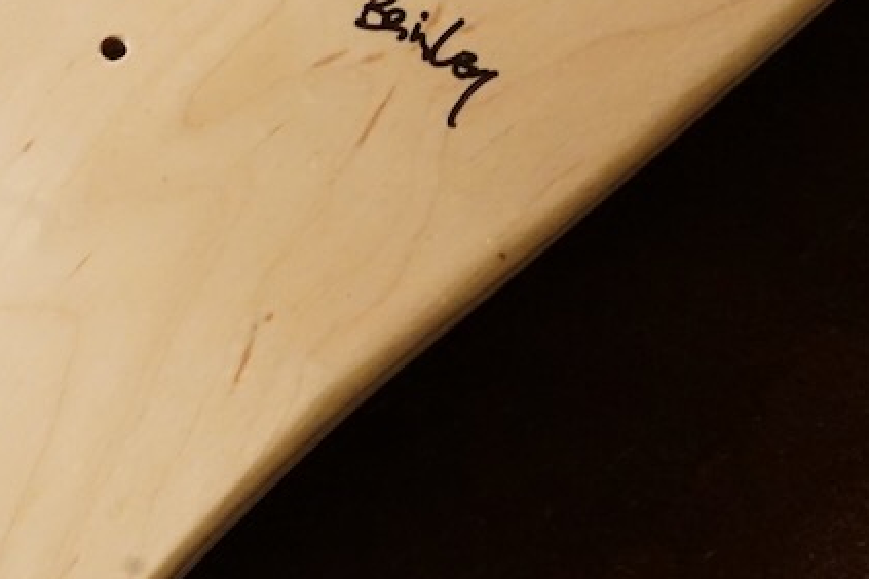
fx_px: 3427
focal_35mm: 142
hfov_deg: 14.4
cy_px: 136
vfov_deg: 9.6
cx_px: 372
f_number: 9
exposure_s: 1/13
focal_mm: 50
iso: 6400
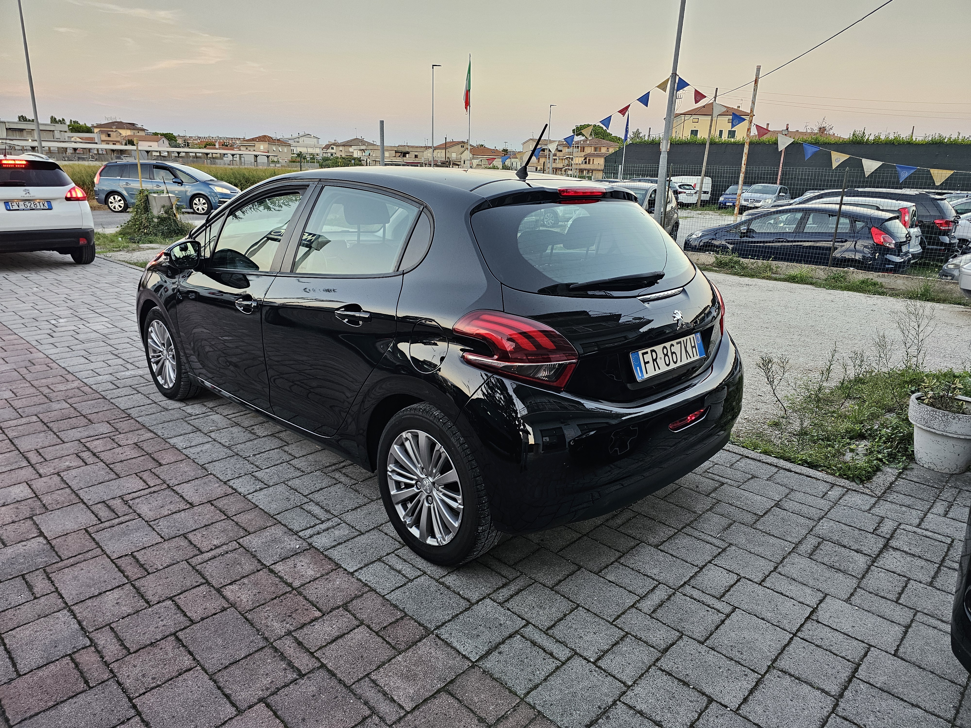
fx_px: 645
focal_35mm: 23
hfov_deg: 73.9
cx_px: 486
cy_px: 364
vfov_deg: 58.9
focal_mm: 6.3
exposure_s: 1/100
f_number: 1.7
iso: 200
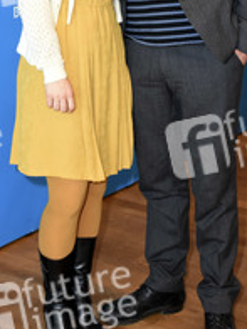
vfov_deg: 20.6
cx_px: 99
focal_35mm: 94
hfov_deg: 15.7
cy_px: 55
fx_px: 894
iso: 1000
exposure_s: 1/125
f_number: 4.5
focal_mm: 32
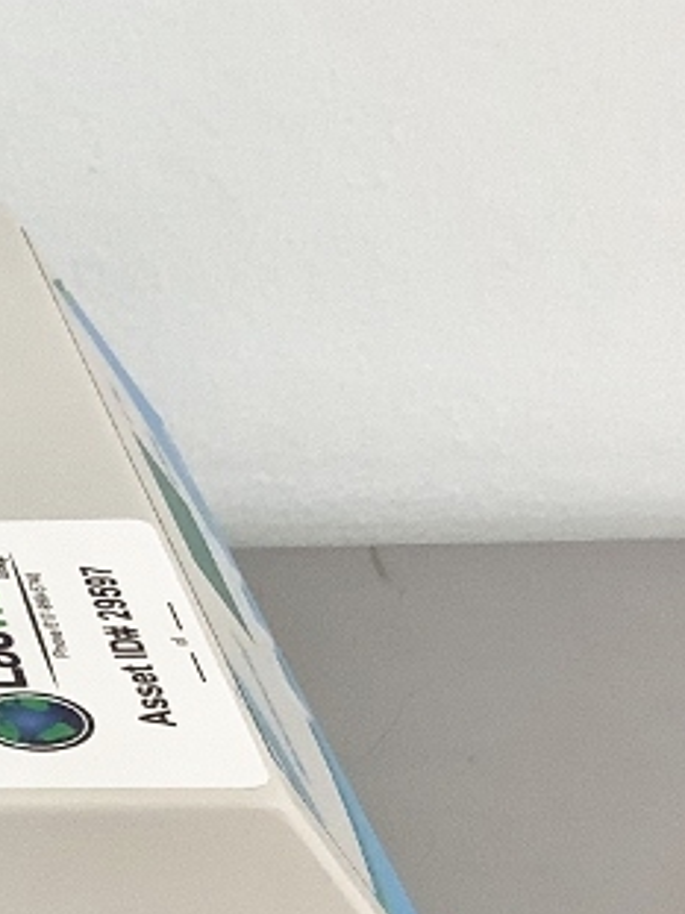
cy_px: 810
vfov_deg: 19.0
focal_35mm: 102
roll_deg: +0.8
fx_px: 2693
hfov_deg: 13.2
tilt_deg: -31.8
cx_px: -523
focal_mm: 3.3
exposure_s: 1/60
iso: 160
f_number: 2.4
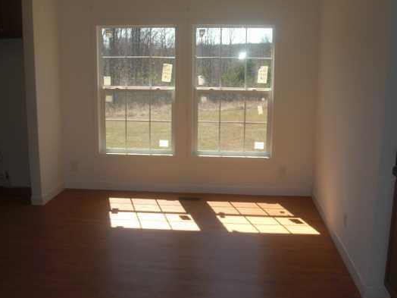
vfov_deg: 32.9
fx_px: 505
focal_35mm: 44
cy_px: 152
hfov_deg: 42.9
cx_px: 191
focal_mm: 6.3
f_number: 2.8
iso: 50
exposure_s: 1/250
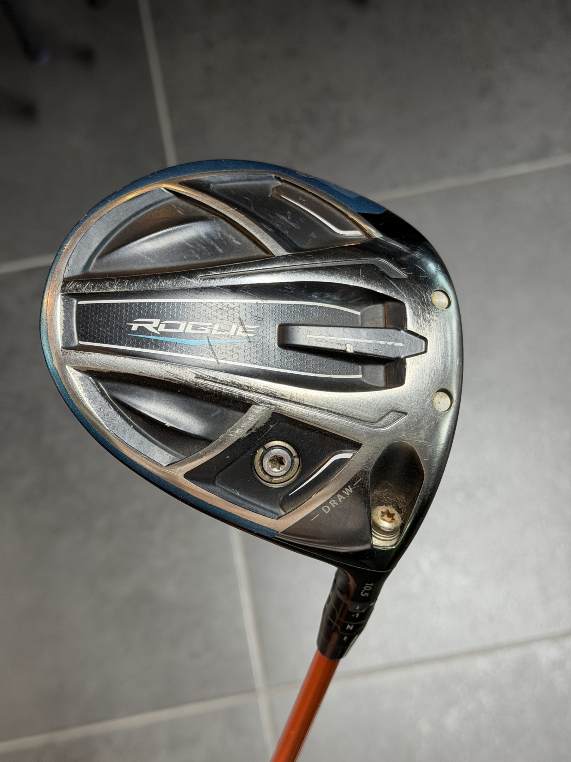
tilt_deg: -71.9
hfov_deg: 30.3
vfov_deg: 39.7
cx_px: 286
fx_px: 1056
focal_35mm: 48
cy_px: 381
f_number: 1.78
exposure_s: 1/50
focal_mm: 6.76
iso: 125
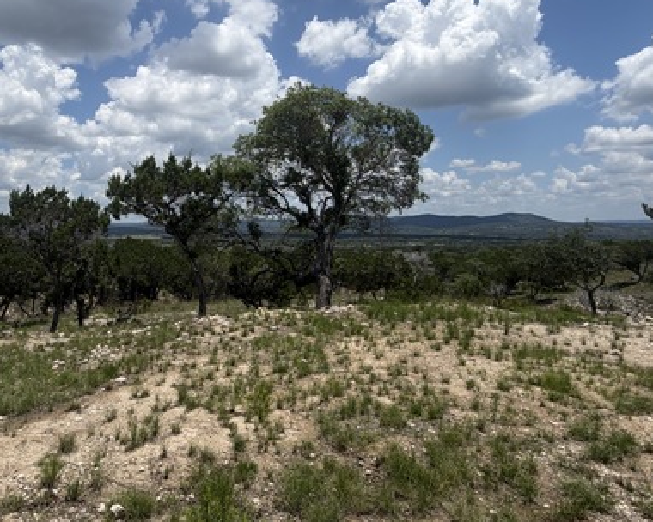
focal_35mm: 23
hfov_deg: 71.4
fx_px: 445
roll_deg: +2.0
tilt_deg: +4.3
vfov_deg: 60.0
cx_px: 246
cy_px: 194
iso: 20
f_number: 2.2
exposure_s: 1/1534
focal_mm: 2.22
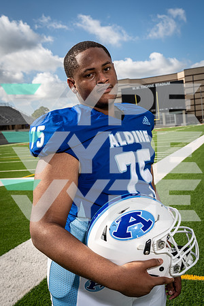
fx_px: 323
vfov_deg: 50.7
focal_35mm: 38
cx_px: 102
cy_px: 153
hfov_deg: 35.1
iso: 125
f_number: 8
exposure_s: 1/250
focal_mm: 38
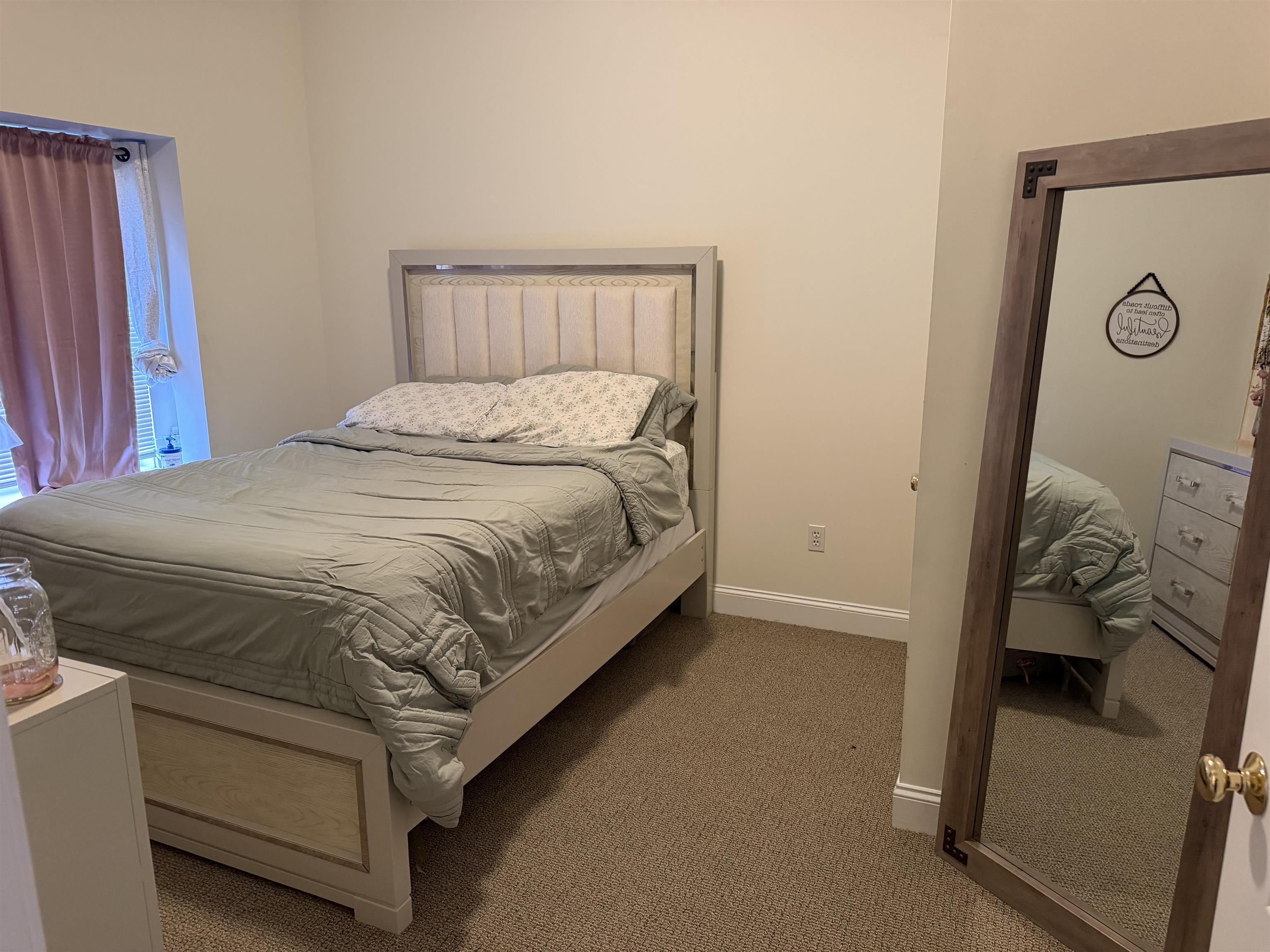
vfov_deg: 56.8
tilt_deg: -11.6
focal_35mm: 24
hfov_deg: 71.6
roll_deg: -0.7
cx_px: 635
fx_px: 881
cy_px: 476
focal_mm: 6.76
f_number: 1.78
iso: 500
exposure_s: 1/60
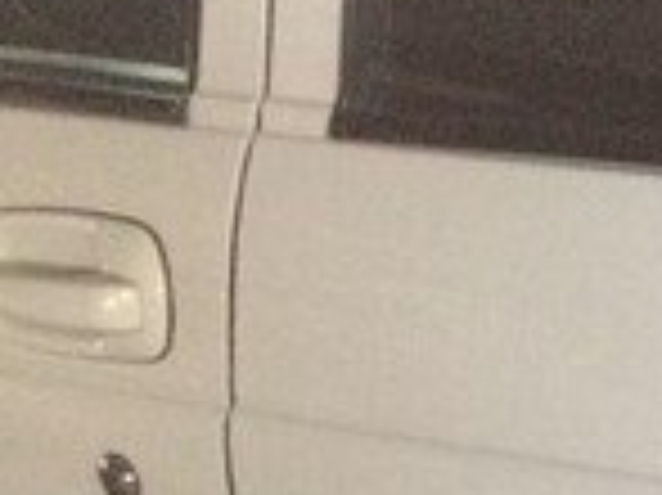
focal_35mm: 130
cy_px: 614
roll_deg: +4.3
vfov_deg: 11.1
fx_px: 2484
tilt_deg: -30.6
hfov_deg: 12.9
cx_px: 1378
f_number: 2.2
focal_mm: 4.15
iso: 320
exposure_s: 1/33
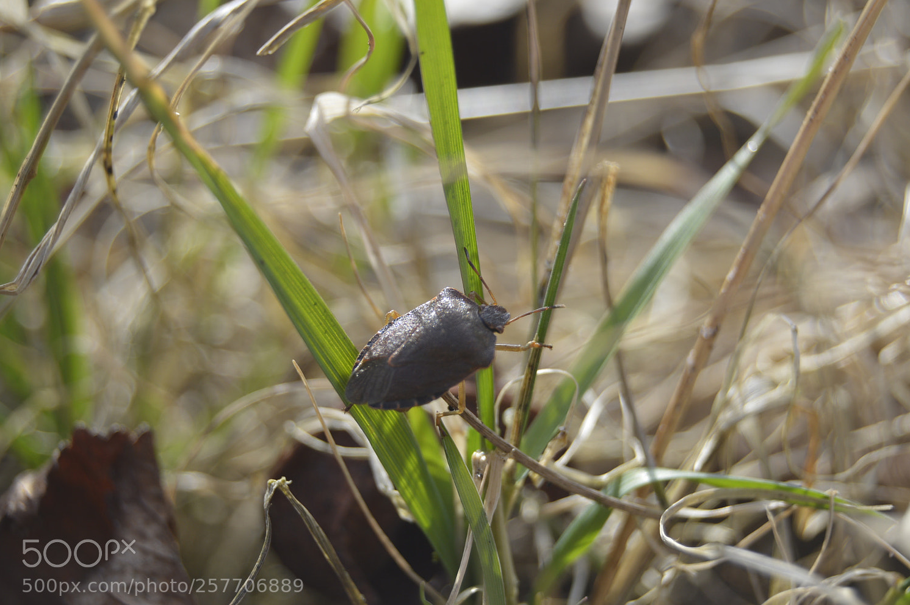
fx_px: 2236
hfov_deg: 23.0
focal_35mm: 89
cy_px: 309
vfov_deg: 15.4
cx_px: 472
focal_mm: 55
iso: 100
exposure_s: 1/160
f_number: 6.3
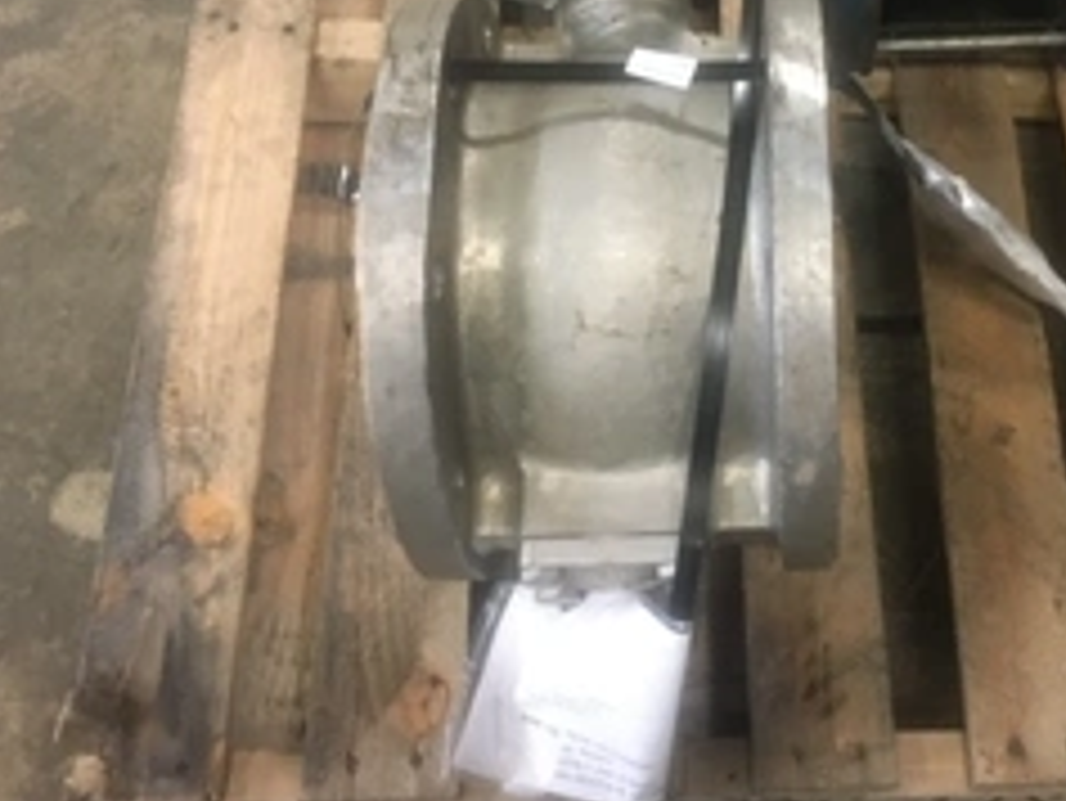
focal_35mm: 49
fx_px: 1510
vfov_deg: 29.3
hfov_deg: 38.2
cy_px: 207
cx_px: 751
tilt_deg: -58.1
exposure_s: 1/15
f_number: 2.2
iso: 200
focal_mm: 4.15
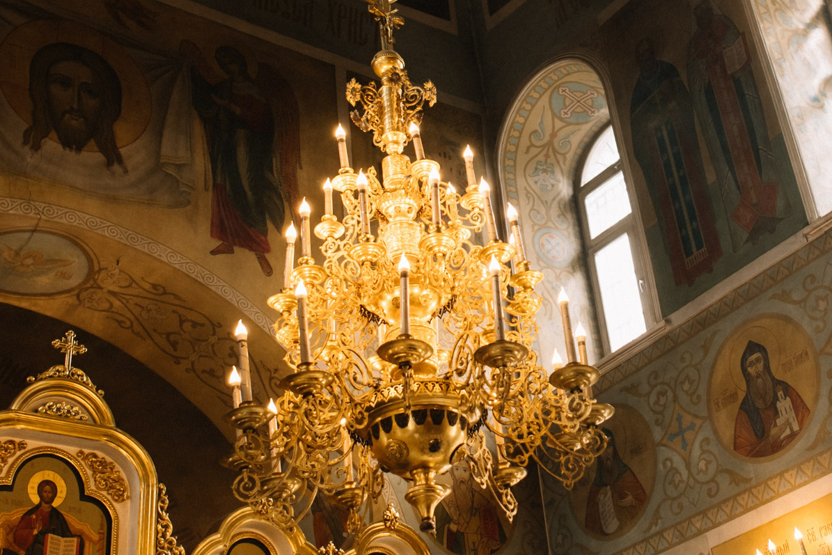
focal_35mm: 53
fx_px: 1225
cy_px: 177
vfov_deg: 25.4
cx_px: 555
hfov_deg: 37.1
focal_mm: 24
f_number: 3.2
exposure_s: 1/250
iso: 800
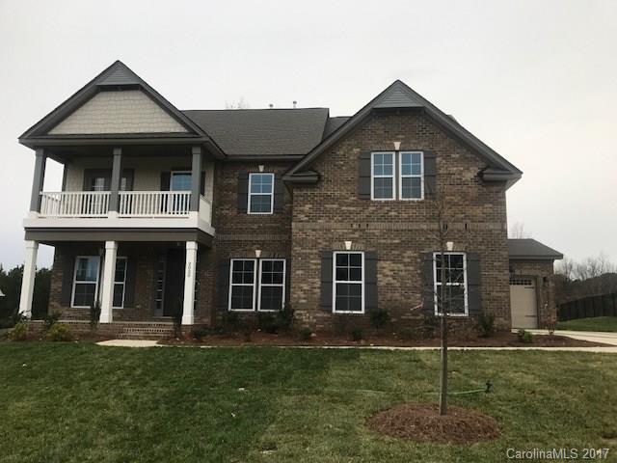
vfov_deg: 49.7
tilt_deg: +7.7
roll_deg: -0.7
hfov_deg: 63.4
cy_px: 232
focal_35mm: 28
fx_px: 499
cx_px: 308
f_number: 1.8
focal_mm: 3.99
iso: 20
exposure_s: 1/351
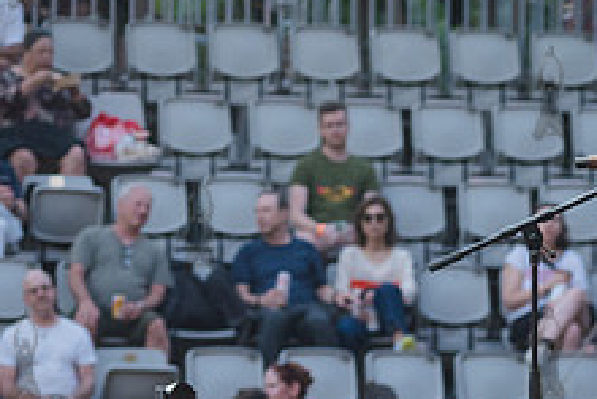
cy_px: 354
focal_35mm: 342
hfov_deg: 6.0
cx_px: 548
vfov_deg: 4.0
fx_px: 5675
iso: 2000
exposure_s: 1/800
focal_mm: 125
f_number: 4.5
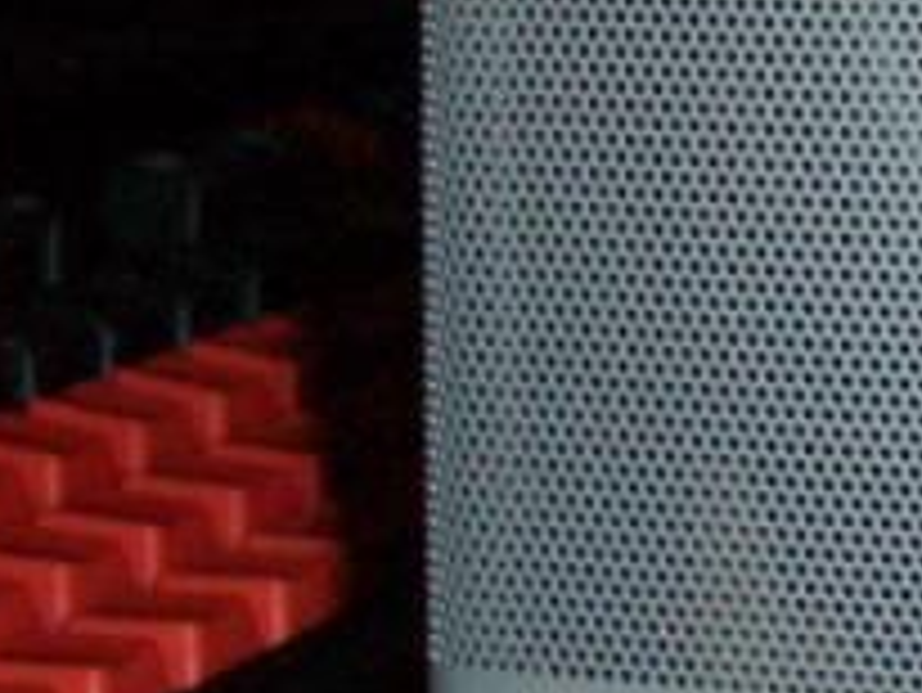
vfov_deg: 8.9
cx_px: 1453
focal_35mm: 165
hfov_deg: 11.4
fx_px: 4397
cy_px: -122
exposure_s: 1/60
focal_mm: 7.1
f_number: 2.8
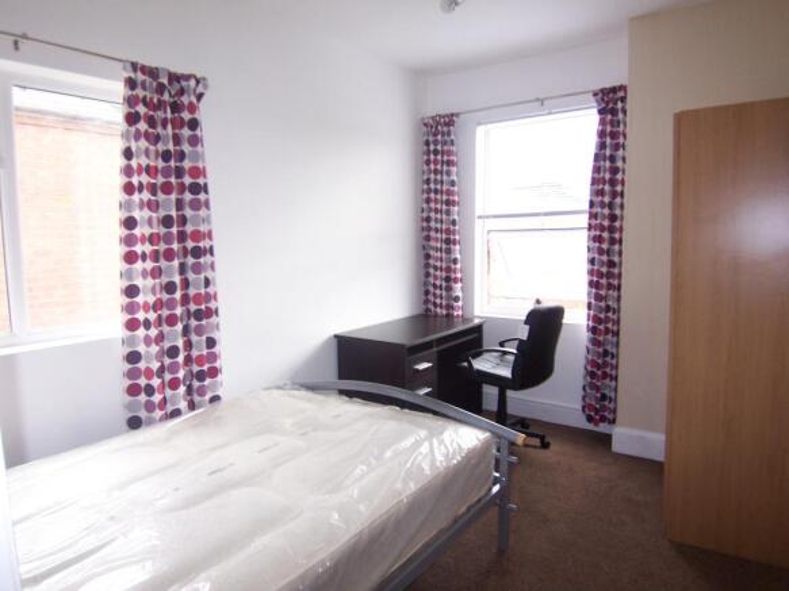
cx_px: 394
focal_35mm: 23
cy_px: 296
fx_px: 524
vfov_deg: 58.9
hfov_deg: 73.9
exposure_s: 1/30
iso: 64
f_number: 2.8
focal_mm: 3.8
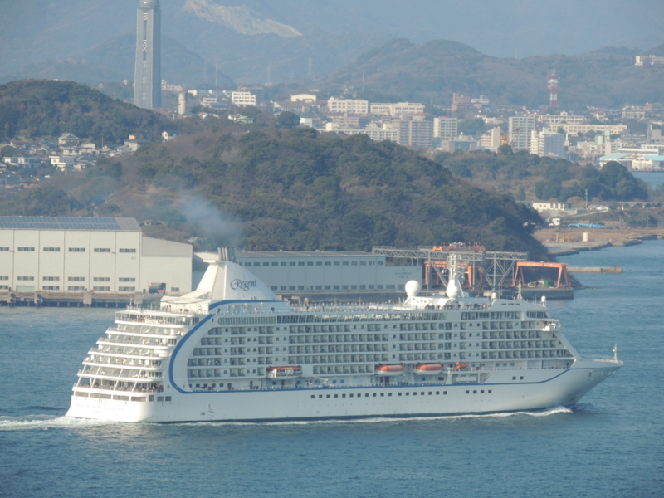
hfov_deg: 5.0
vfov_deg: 3.7
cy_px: 249
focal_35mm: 400
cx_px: 332
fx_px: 7673
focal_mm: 71.3
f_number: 4.8
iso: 100
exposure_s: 1/500
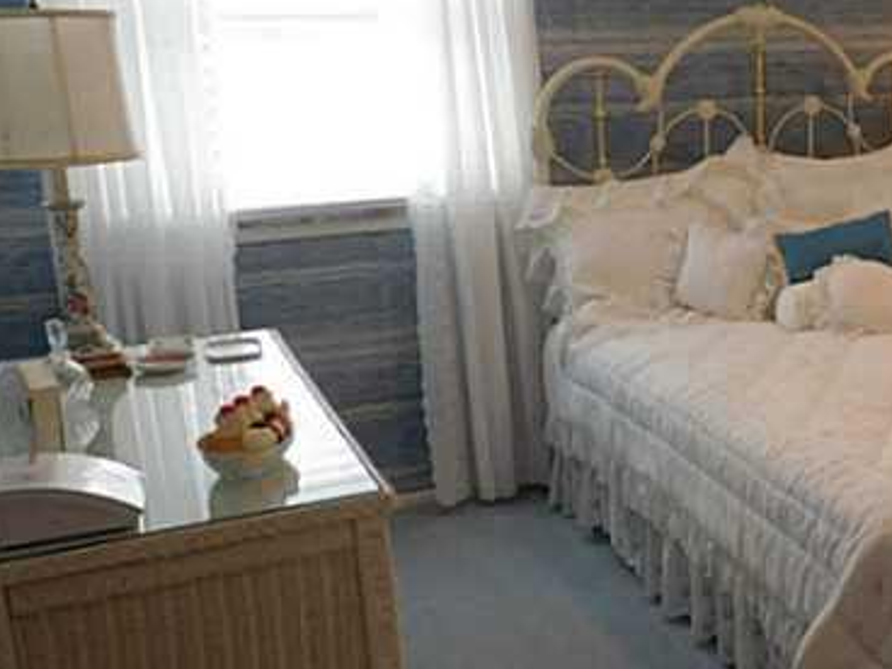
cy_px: 315
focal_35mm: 50
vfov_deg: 29.1
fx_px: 1288
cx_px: 882
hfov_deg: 34.8
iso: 180
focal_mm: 4
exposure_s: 1/30
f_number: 3
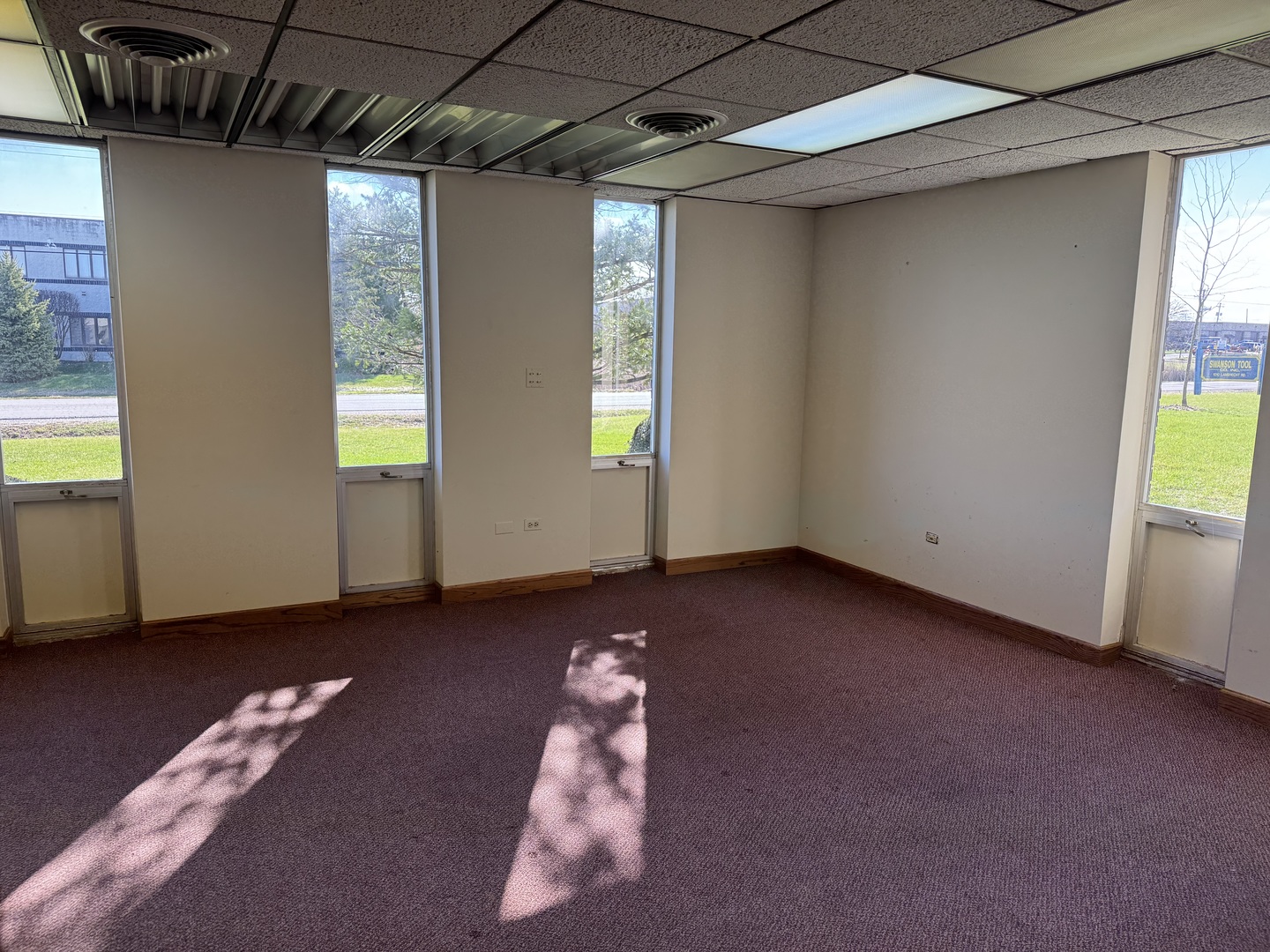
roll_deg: -1.0
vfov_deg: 56.8
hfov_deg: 71.6
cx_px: 635
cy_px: 476
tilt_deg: -9.4
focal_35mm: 24
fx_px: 881
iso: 100
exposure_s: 1/166
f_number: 1.78
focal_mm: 6.76
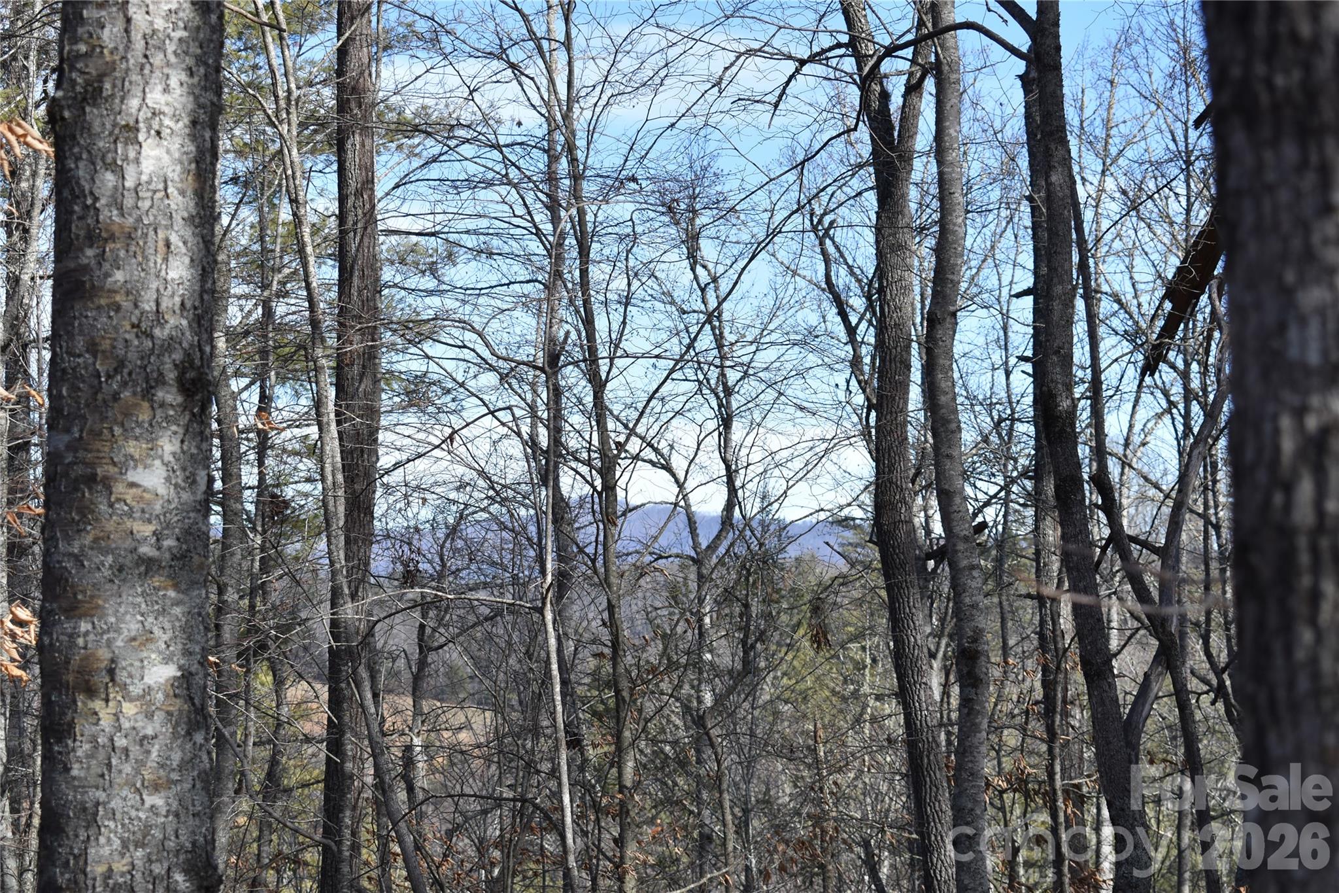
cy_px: 446
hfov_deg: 24.6
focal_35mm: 82
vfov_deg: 16.6
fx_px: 3068
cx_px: 670
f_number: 9
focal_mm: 55
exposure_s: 1/320
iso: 200
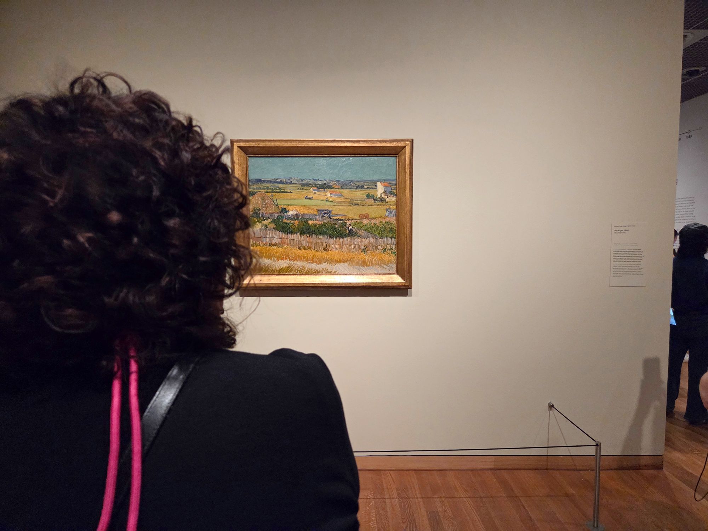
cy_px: 266
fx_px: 470
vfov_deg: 58.9
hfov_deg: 73.9
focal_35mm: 23
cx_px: 354
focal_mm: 5.4
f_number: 1.8
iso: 2000
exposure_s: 1/120
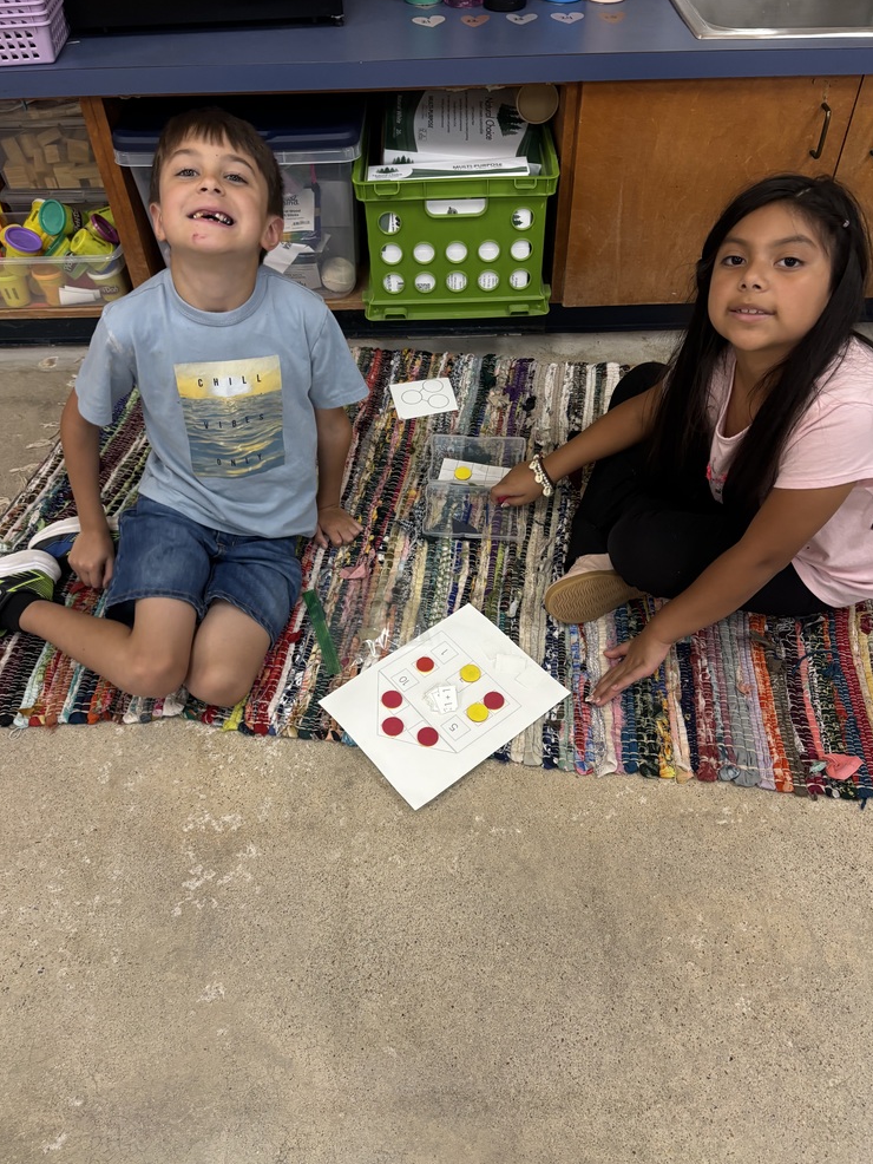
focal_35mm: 27
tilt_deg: -47.2
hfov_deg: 51.4
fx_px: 908
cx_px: 434
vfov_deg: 65.3
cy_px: 561
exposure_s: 1/60
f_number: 1.6
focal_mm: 5.96
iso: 200
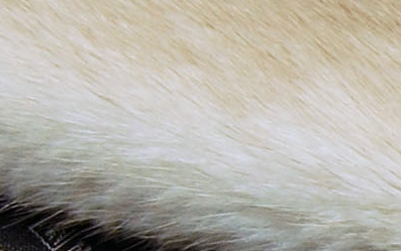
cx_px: 984
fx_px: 3223
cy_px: 156
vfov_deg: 4.4
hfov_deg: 6.7
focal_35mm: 295
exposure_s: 1/125
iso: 280
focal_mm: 26
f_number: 5.6
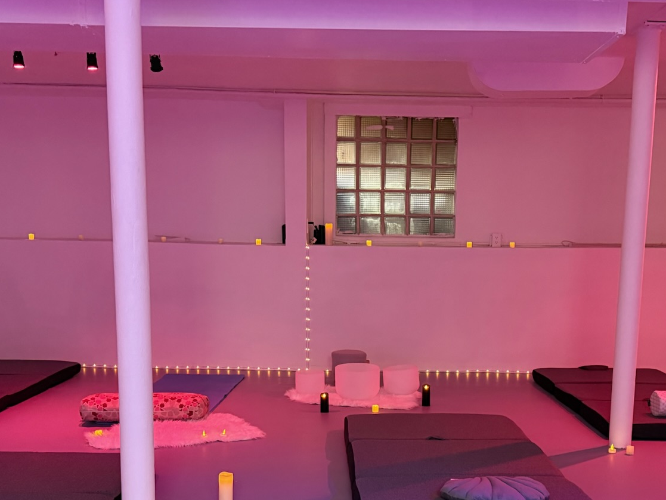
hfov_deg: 42.8
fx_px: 847
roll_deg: -0.6
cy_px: 366
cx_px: 378
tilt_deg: -9.1
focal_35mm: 44
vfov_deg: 32.3
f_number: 1.78
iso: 800
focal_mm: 6.76
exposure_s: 1/50
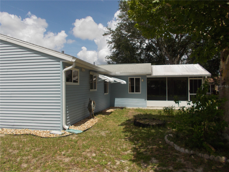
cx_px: 114
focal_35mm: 26
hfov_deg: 67.3
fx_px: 172
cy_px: 86
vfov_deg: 53.1
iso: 80
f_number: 8
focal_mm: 4.6
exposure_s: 1/250
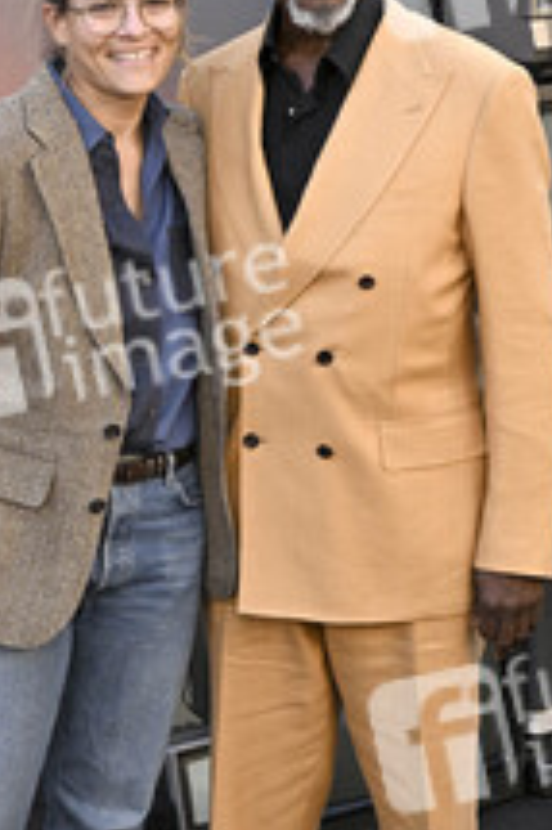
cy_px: 529
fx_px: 2142
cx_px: 216
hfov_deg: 14.7
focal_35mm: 93
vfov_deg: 21.9
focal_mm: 50
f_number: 7.1
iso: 640
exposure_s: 1/320
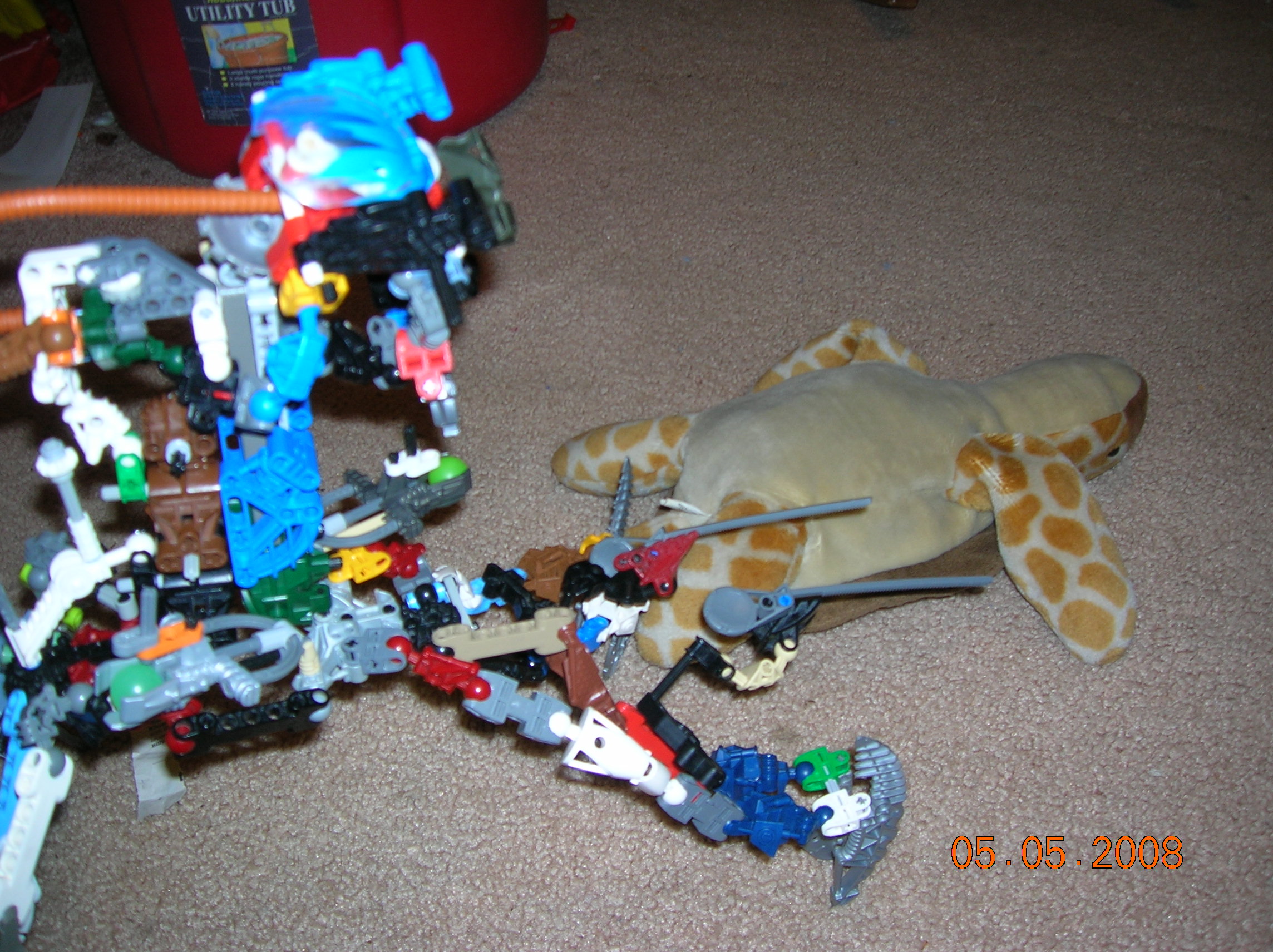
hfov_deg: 54.0
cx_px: 636
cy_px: 476
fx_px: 1249
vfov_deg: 41.7
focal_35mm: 34
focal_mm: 5.7
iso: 50
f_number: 2.9
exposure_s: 1/60.1
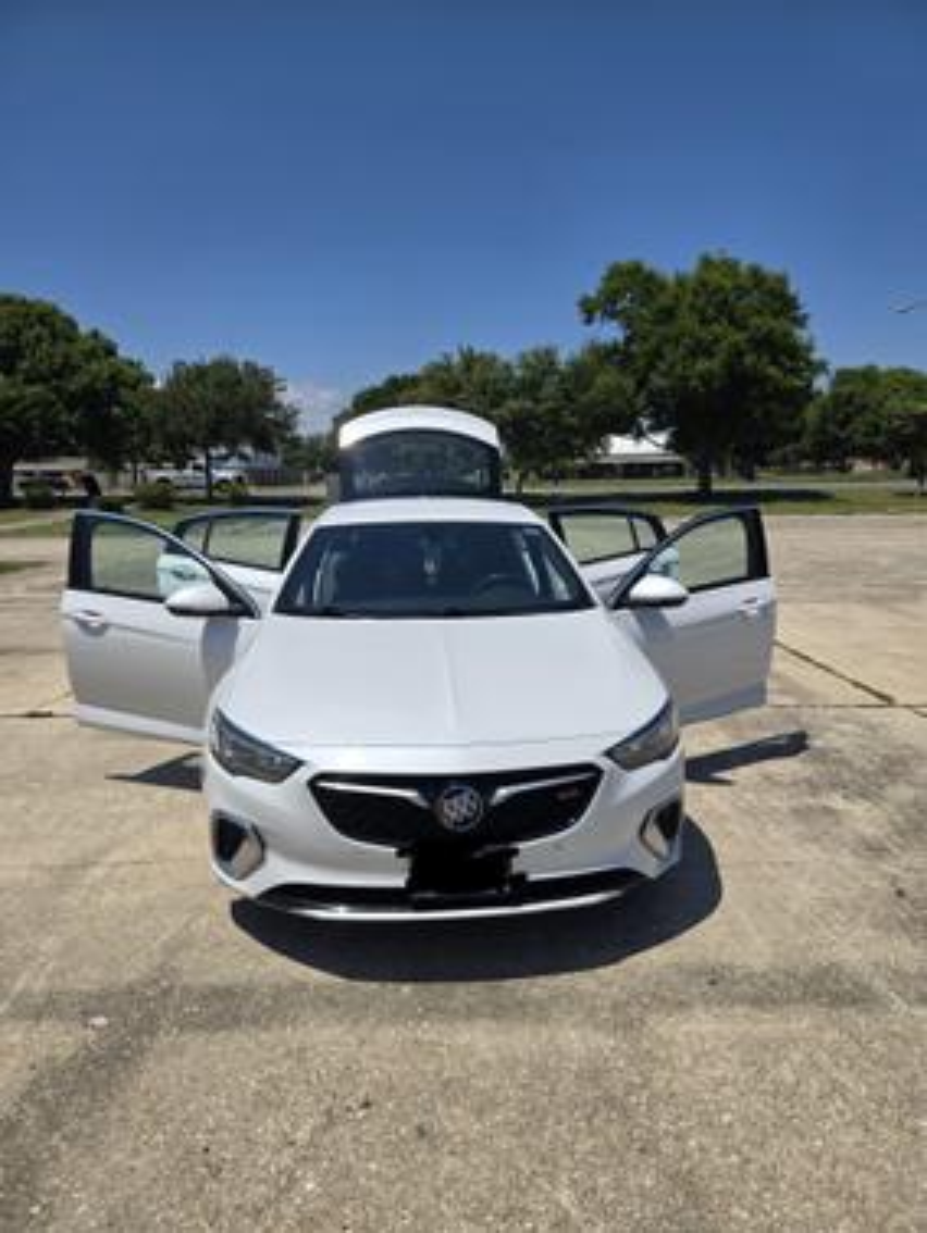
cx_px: 464
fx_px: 820
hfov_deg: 58.9
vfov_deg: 73.9
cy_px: 616
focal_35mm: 23
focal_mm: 5.4
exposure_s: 1/3657
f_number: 1.8
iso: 25
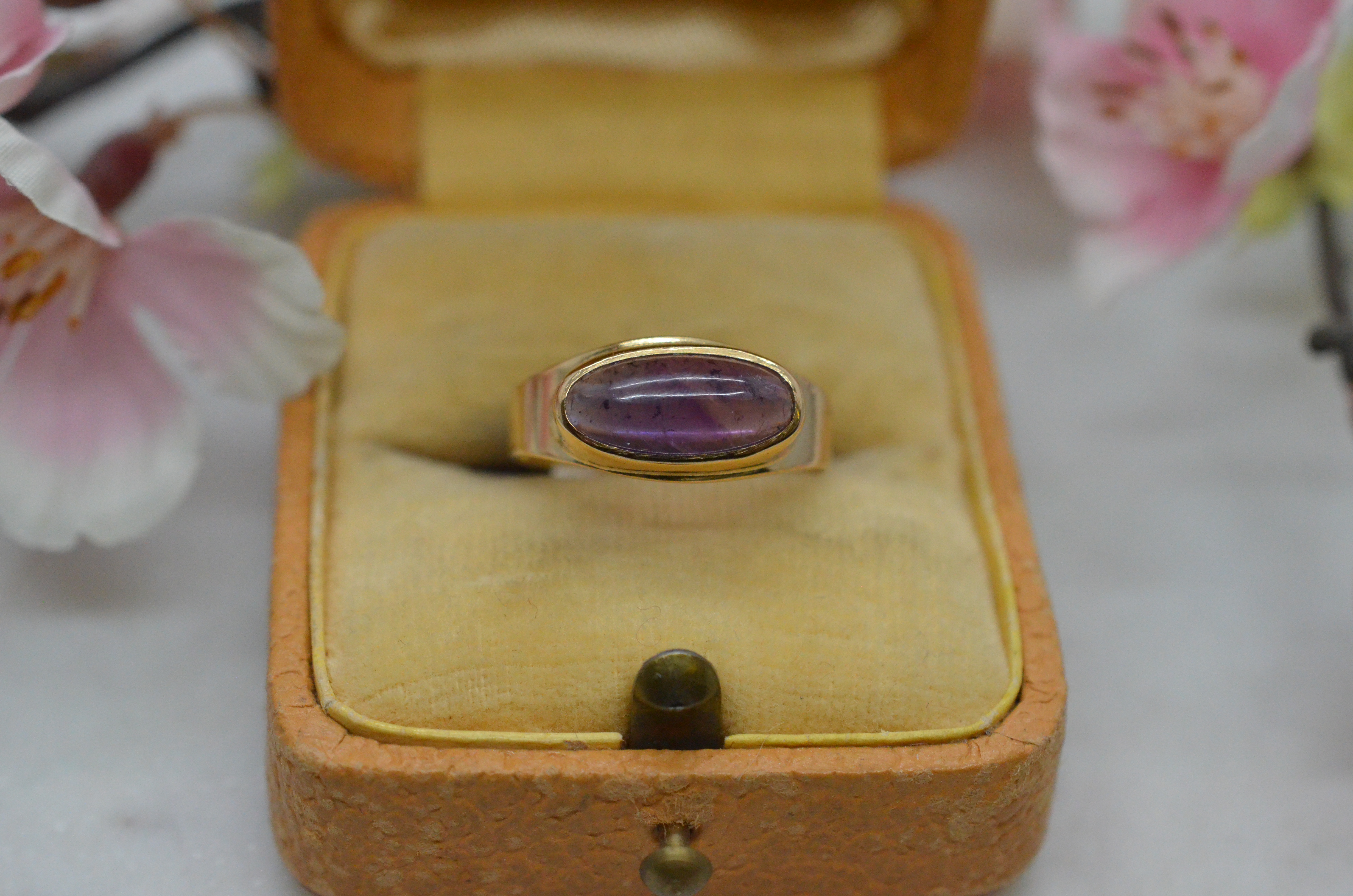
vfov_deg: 22.5
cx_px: 676
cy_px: 448
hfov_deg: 33.5
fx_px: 2250
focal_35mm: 60
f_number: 6.3
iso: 4000
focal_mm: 40
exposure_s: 1/2000
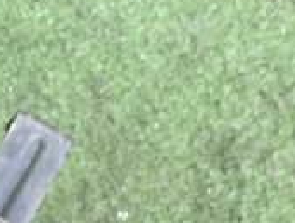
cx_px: -197
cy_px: 335
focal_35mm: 105
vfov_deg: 13.3
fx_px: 897
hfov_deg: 16.4
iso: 500
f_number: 2.3
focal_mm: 5.4
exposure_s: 1/30
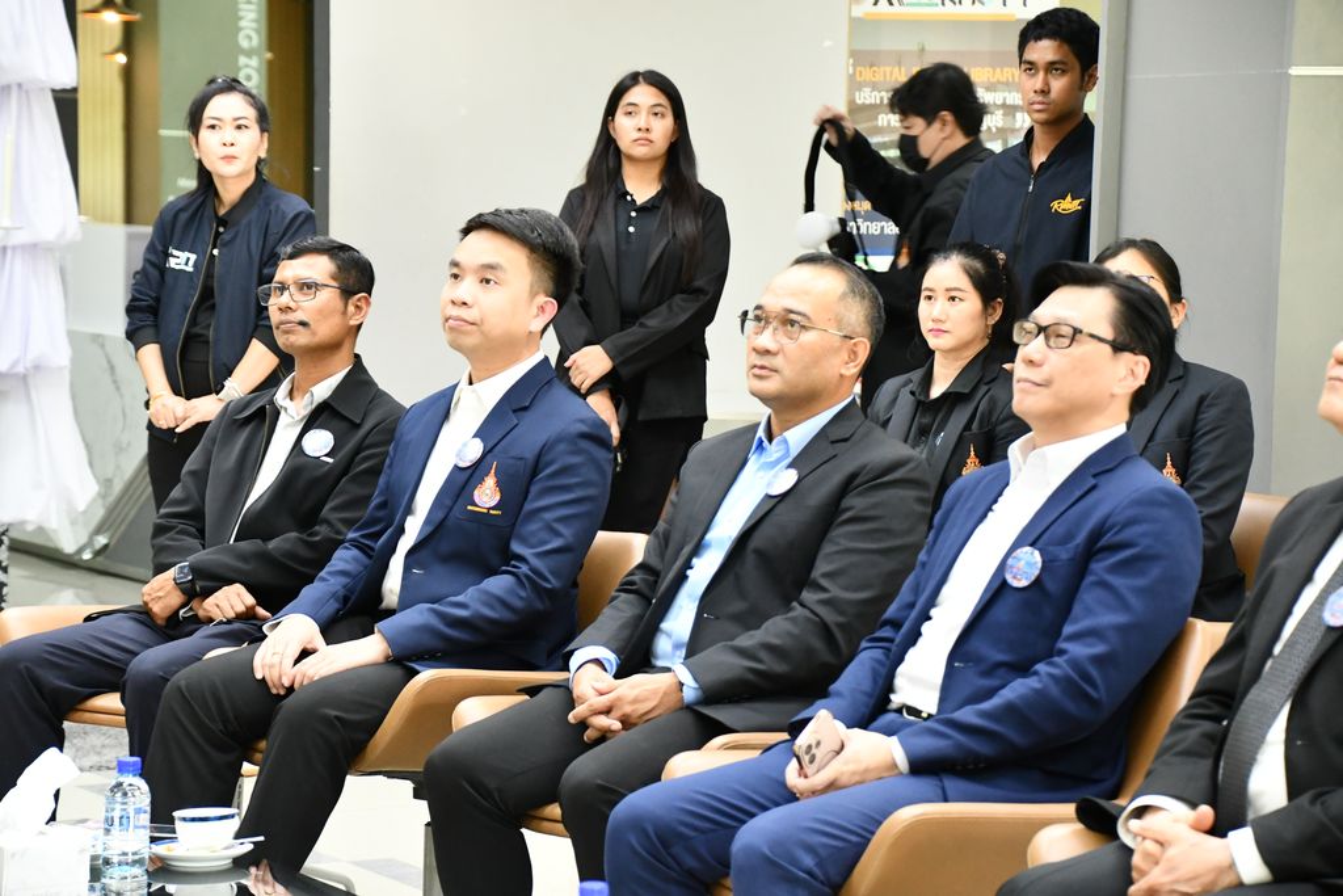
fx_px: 4179
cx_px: 672
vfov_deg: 12.2
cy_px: 448
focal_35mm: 112
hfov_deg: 18.3
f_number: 5
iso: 3200
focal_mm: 75
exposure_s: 1/100
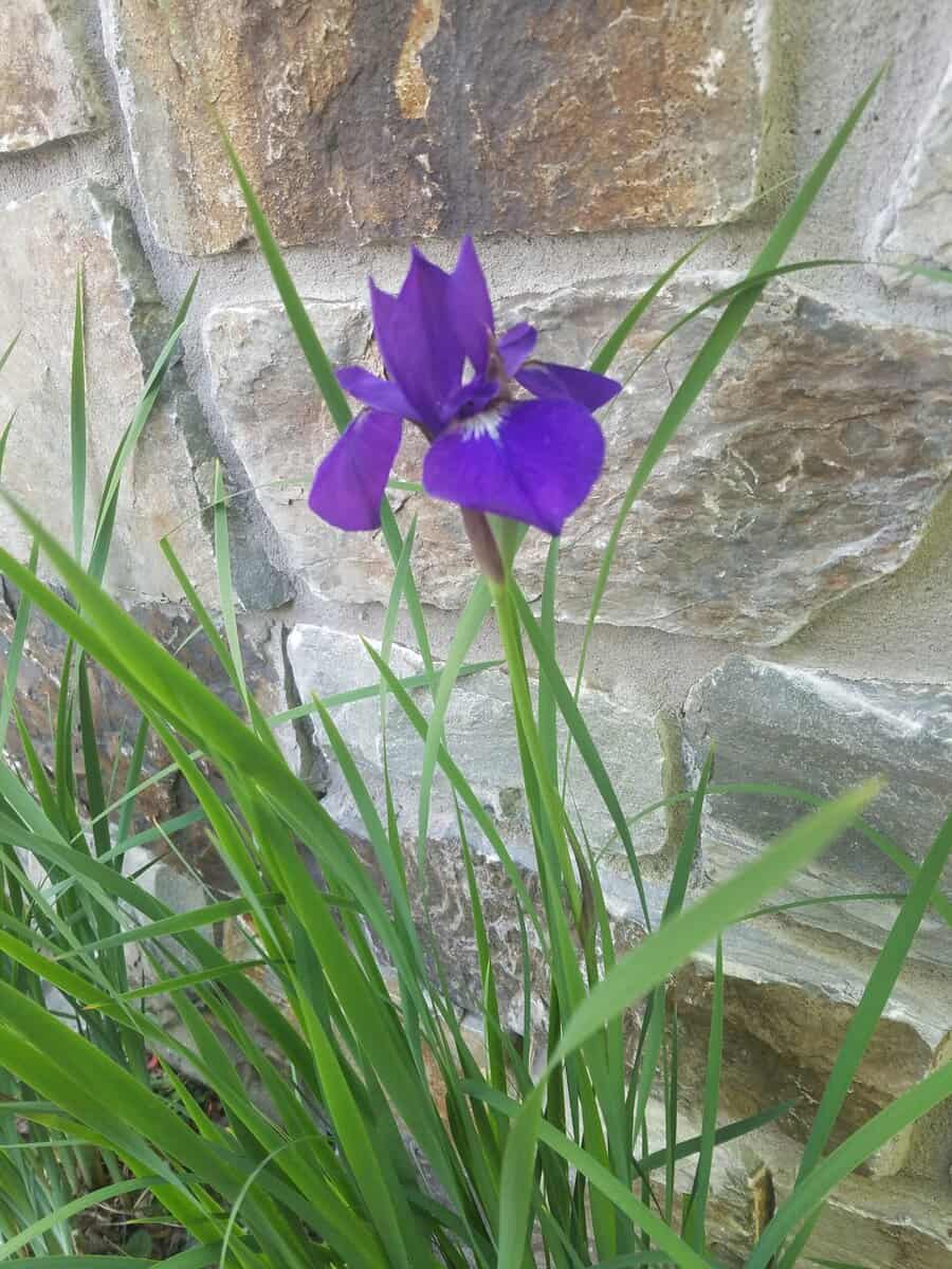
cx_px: 476
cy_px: 634
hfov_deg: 53.1
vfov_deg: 67.3
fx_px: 953
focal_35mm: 26
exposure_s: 1/60
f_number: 1.7
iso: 80
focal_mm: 4.2
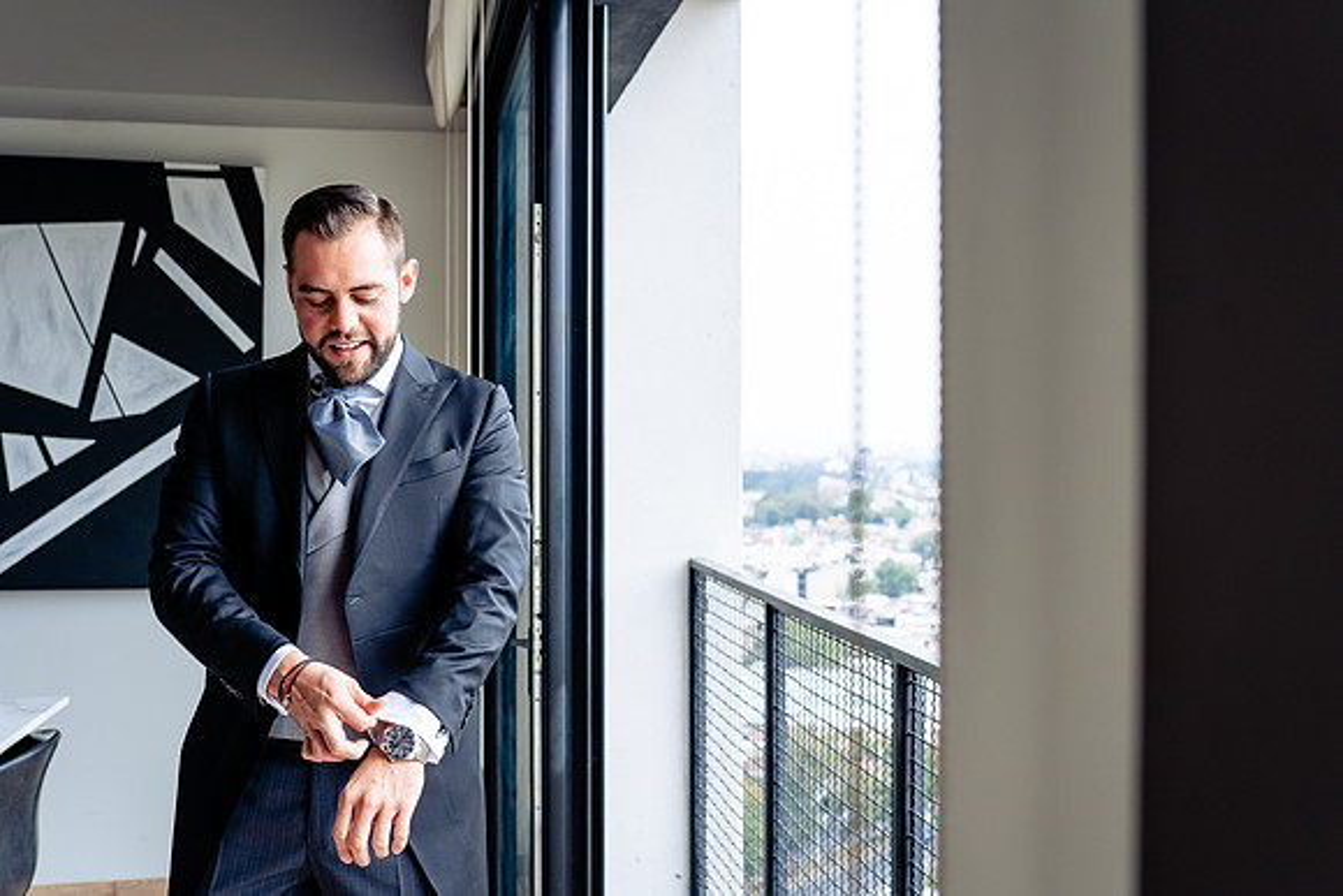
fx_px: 1399
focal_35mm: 37
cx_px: 692
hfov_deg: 51.3
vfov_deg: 35.5
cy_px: 446
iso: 500
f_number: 4
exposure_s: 1/640
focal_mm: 35
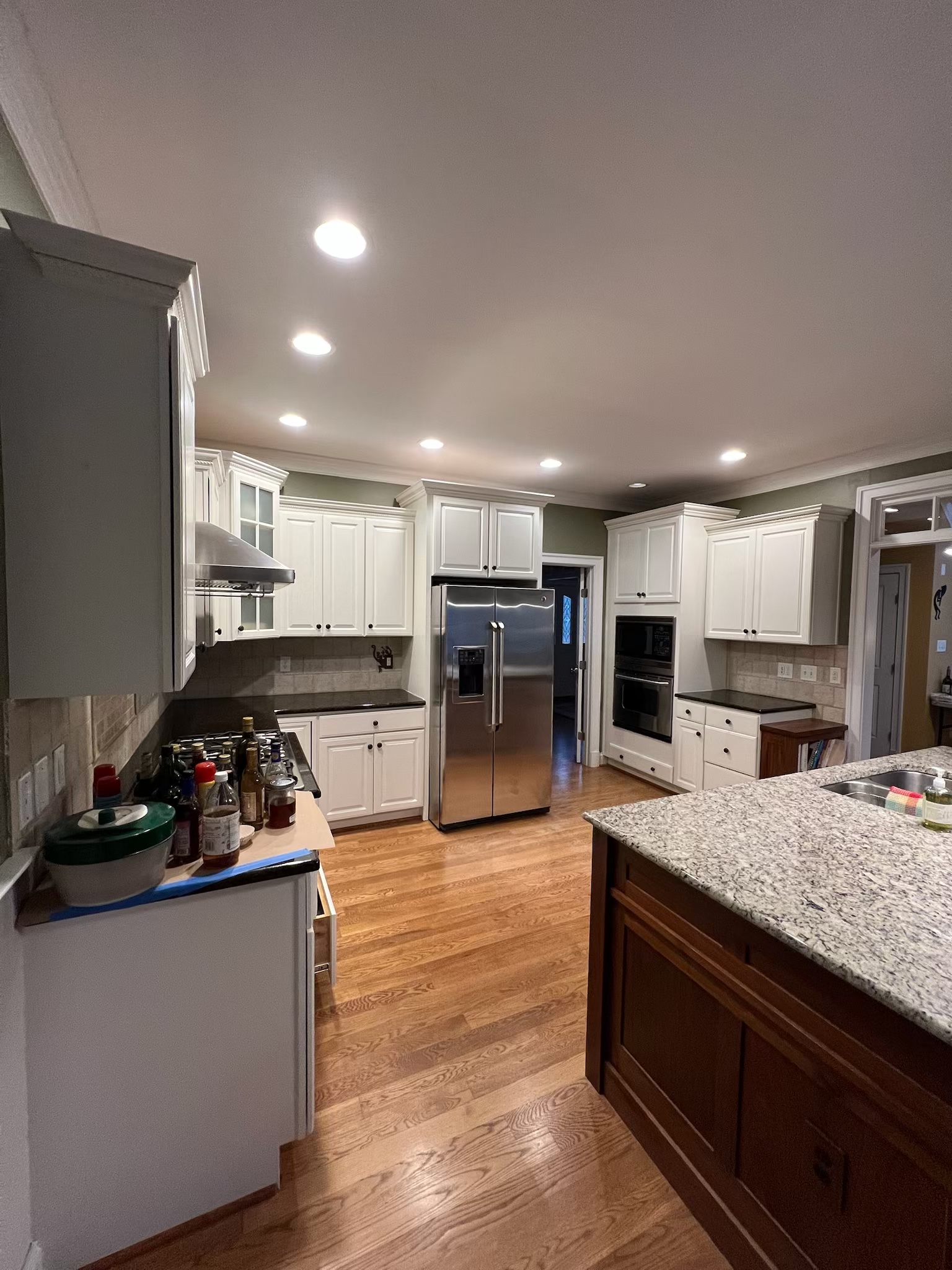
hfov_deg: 89.9
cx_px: 476
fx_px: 477
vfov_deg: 106.2
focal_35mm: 13
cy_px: 635
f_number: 1.8
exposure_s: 1/60
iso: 250
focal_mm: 1.57
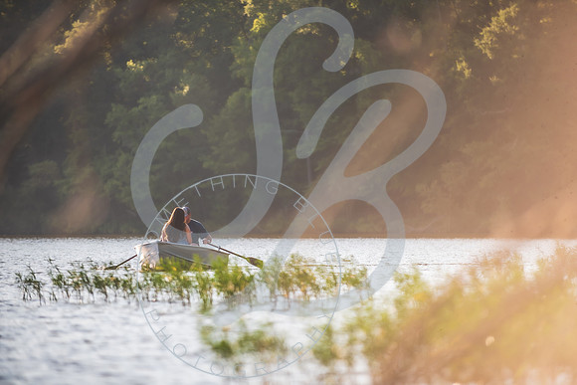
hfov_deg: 9.8
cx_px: 296
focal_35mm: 210
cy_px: 192
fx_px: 3359
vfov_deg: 6.6
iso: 100
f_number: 2.8
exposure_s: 1/640
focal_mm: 200
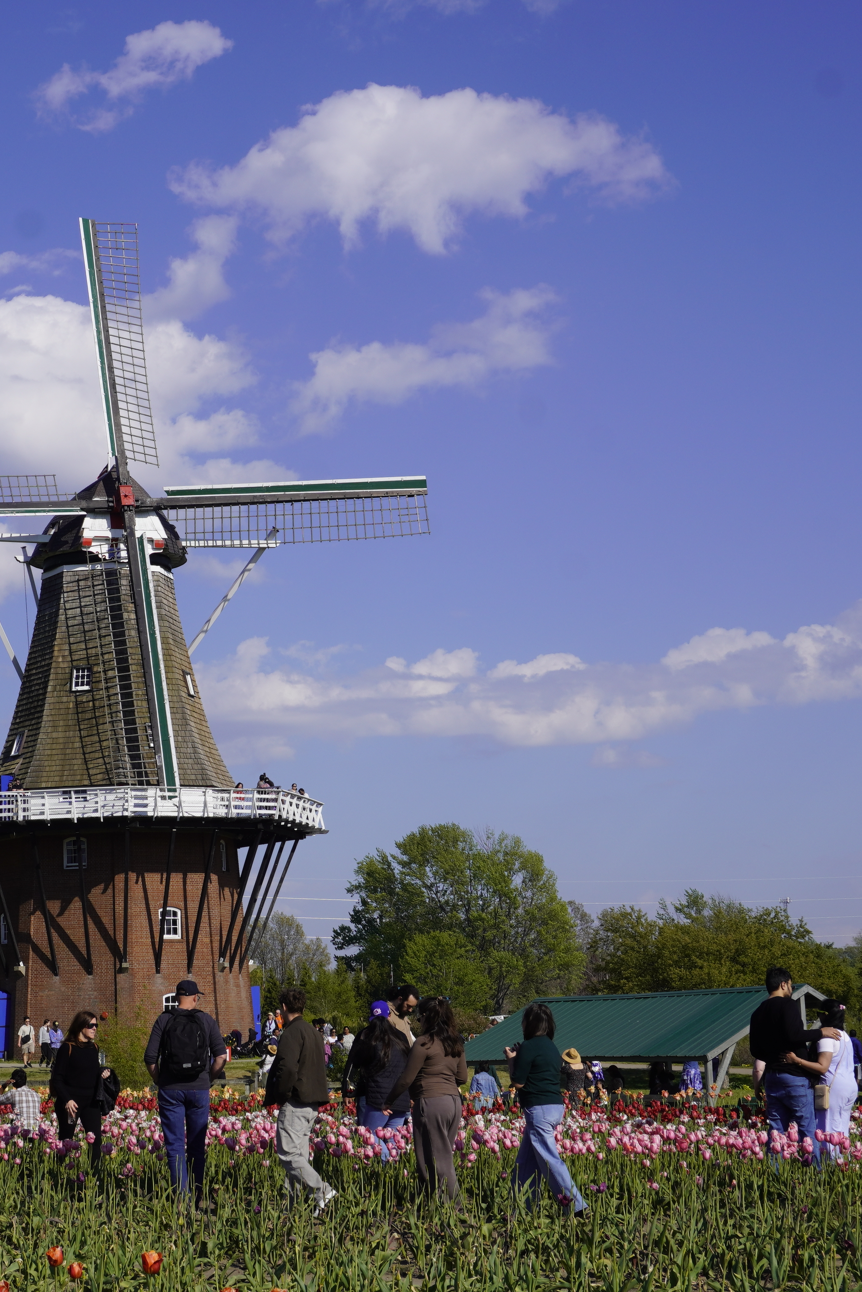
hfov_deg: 19.8
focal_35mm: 68
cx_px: 195
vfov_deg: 29.7
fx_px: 2442
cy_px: 647
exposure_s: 1/250
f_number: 11
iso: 100
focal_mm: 30
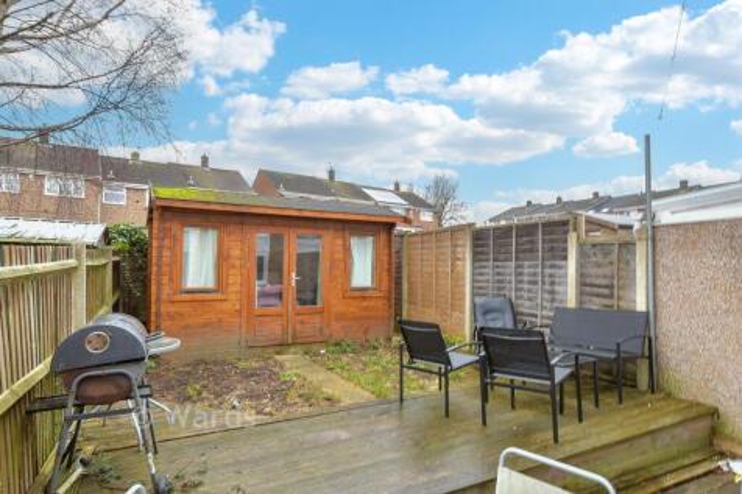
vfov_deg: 77.3
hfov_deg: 100.4
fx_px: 309
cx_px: 371
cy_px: 247
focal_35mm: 15
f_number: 8
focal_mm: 10
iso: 160
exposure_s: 1/5
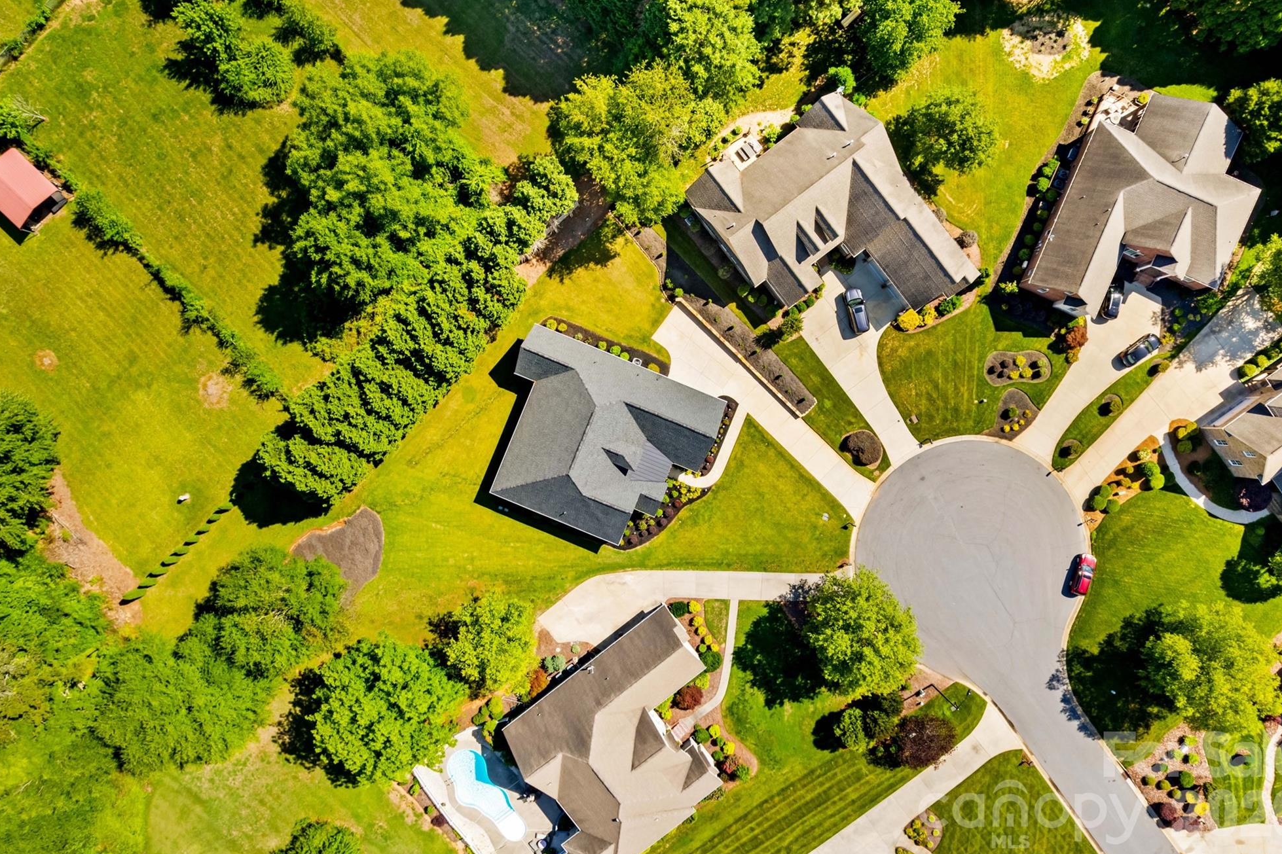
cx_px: 642
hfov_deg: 76.1
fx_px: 819
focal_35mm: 23
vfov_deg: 55.1
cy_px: 414
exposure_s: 1/500
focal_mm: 8.38
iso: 110
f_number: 2.8
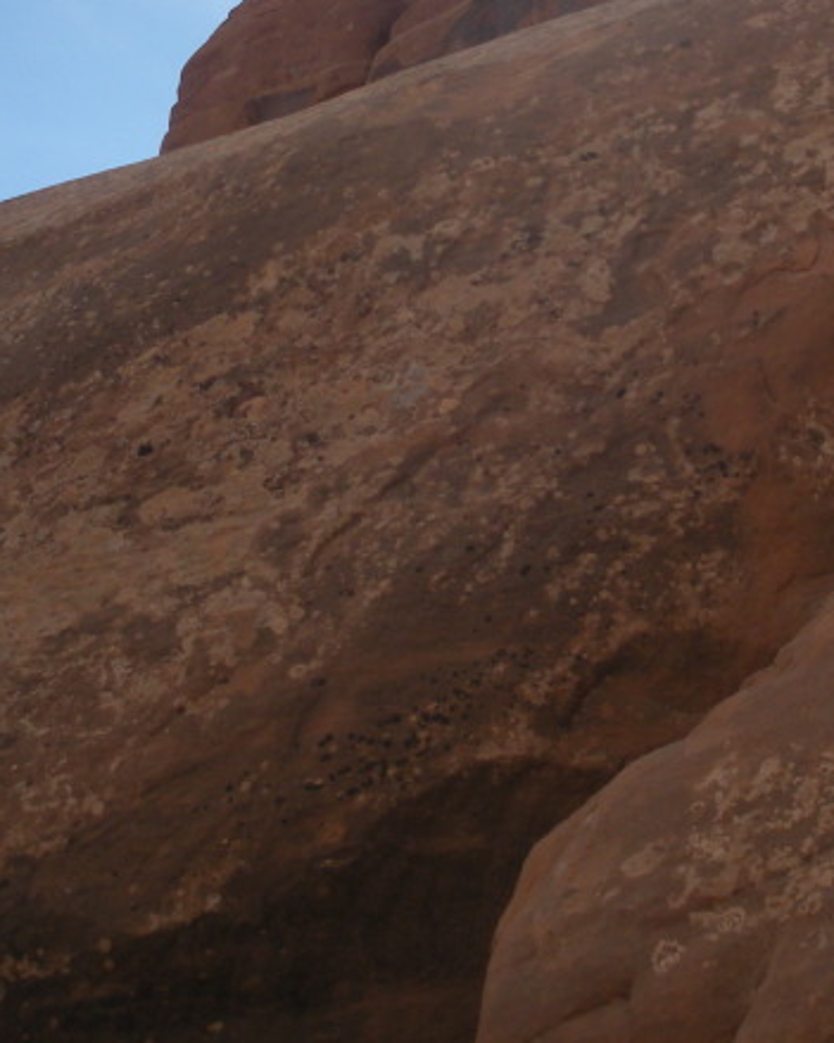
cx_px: 625
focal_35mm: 82
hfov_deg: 18.6
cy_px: 173
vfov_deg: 22.9
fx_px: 2531
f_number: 3.5
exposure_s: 1/646
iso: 64
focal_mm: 6.3
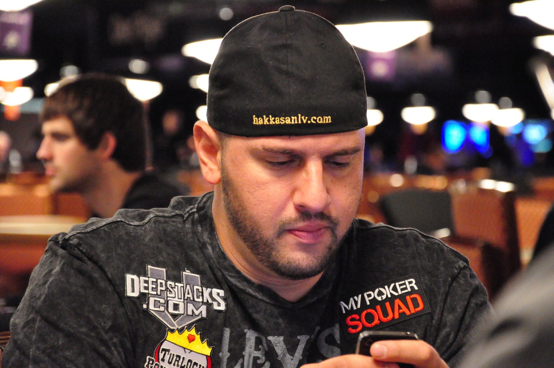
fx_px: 2421
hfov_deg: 13.1
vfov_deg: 8.7
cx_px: 277
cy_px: 184
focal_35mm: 158
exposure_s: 1/40
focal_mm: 105
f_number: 5.6
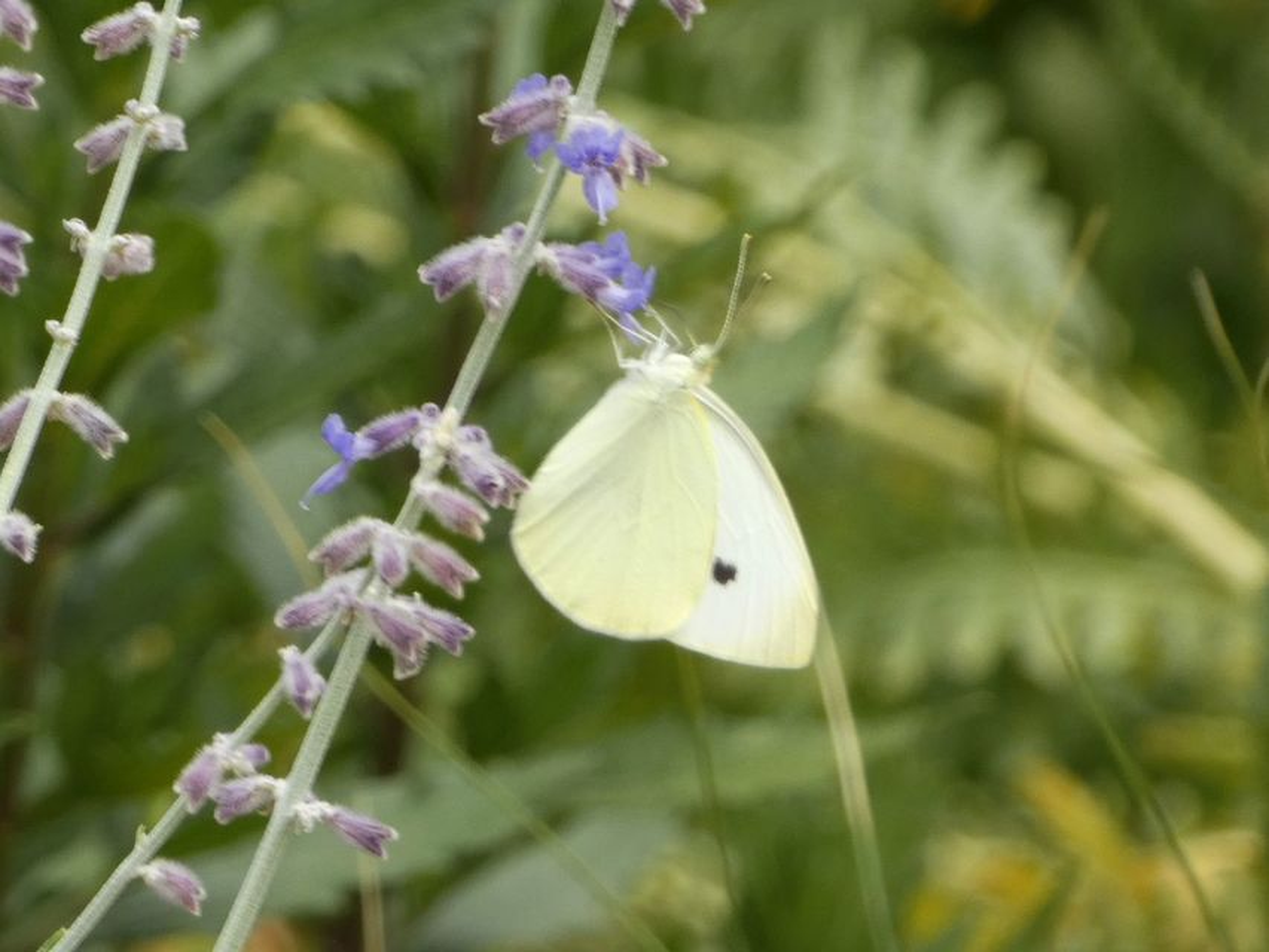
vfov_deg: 3.3
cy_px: 476
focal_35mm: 454
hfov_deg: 4.4
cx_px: 634
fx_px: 16646
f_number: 5.6
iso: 125
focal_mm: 81.4
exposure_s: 1/100
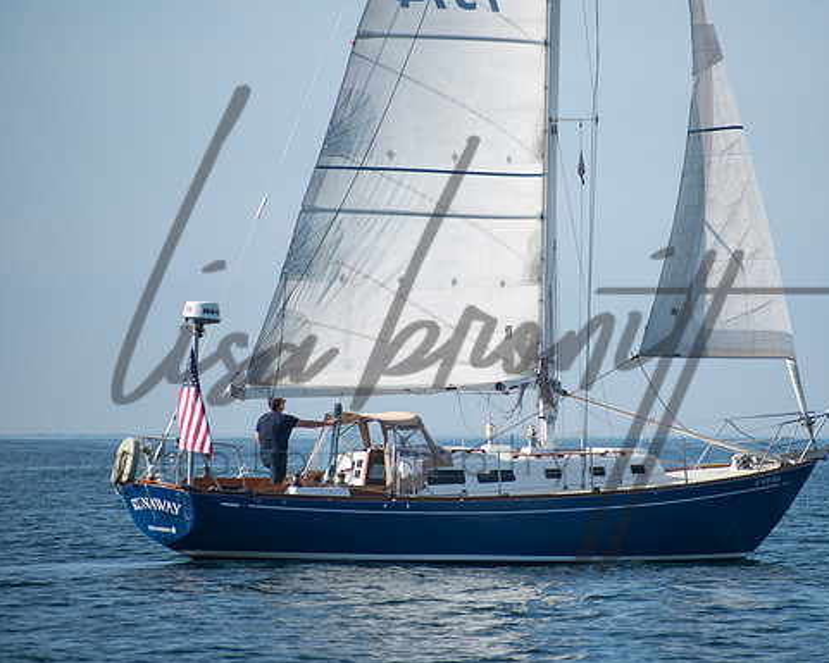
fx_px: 10086
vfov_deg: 3.8
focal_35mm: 411
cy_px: 332
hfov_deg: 4.7
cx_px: 496
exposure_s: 1/500
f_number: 5.6
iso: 100
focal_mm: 230
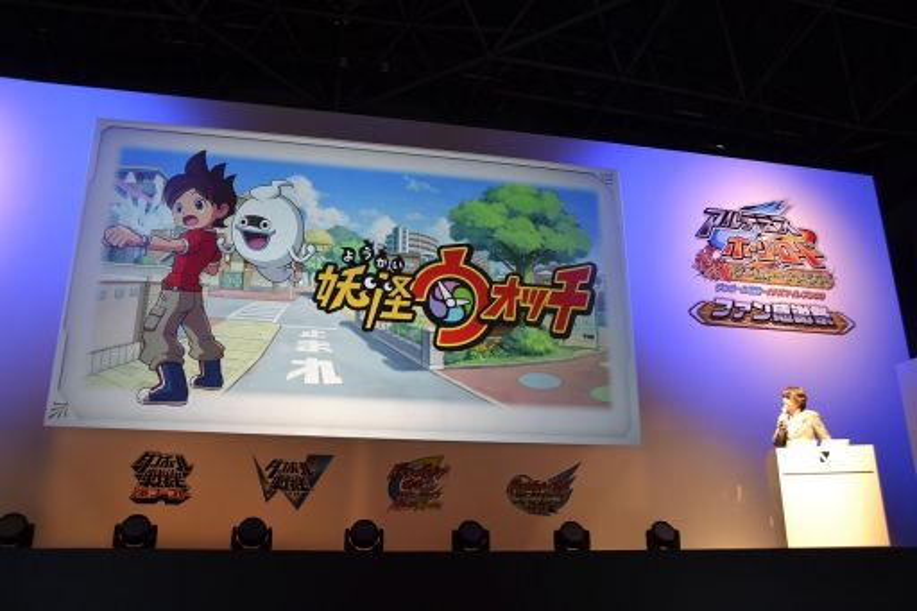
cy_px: 306
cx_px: 458
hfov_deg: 61.9
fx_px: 764
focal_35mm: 30
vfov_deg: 43.6
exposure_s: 1/25
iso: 400
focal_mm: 20
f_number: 3.5
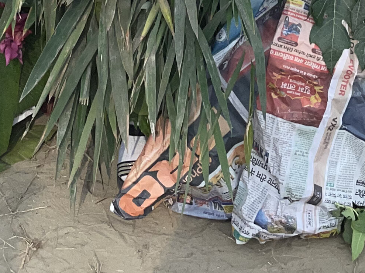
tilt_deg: -12.5
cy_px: -218
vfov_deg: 12.7
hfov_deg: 18.5
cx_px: 228
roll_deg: -1.0
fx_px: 1118
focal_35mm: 106
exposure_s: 1/3205
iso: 32
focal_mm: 4.2
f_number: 1.6
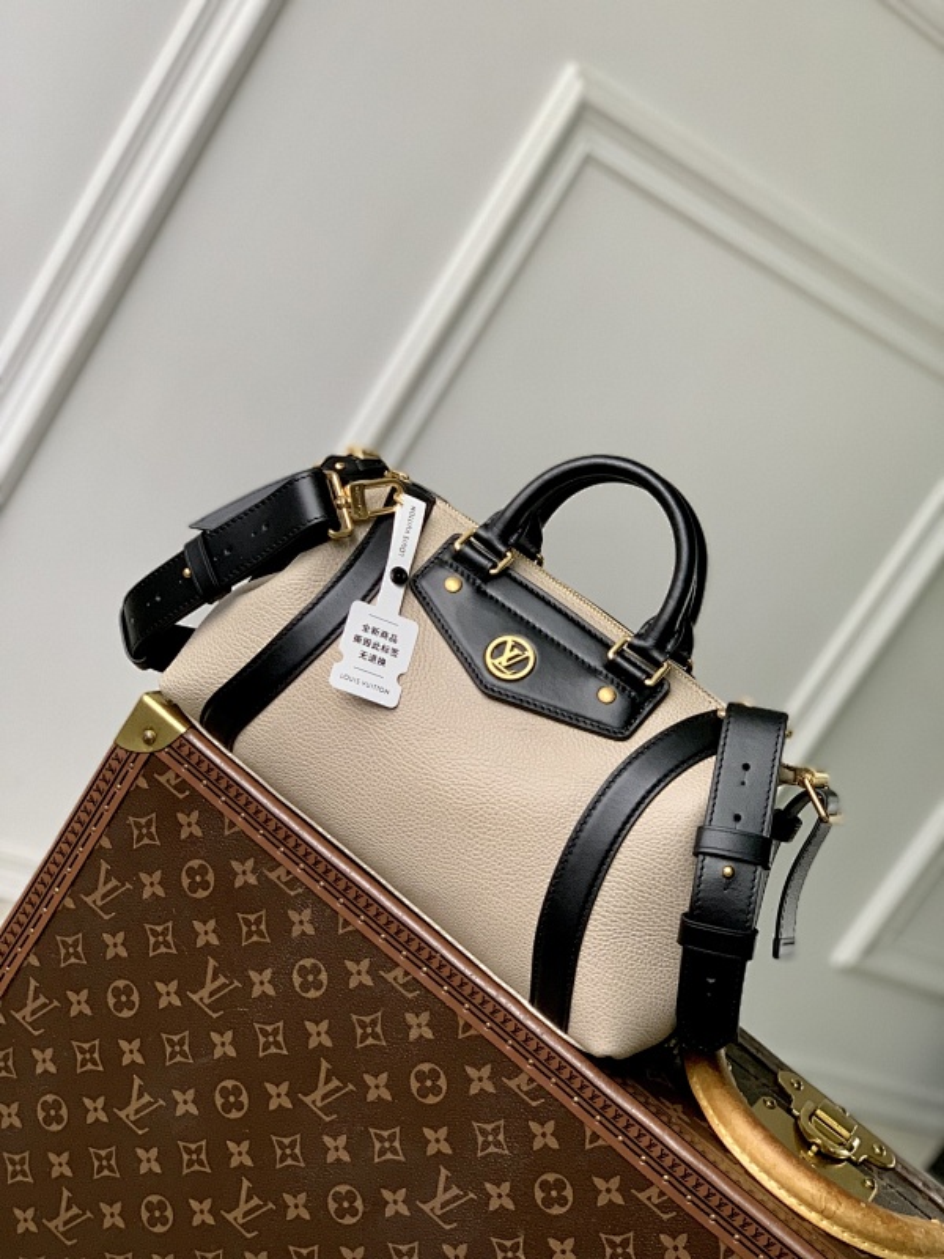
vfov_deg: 36.8
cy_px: 630
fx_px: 1891
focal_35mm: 52
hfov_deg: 28.0
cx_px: 472
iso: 125
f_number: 2.4
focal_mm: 6
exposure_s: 1/118
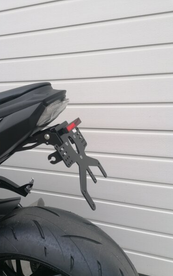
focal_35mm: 29
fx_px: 219
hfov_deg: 42.9
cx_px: 69
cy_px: 139
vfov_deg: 64.6
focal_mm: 4.75
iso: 50
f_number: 1.8
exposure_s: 1/371
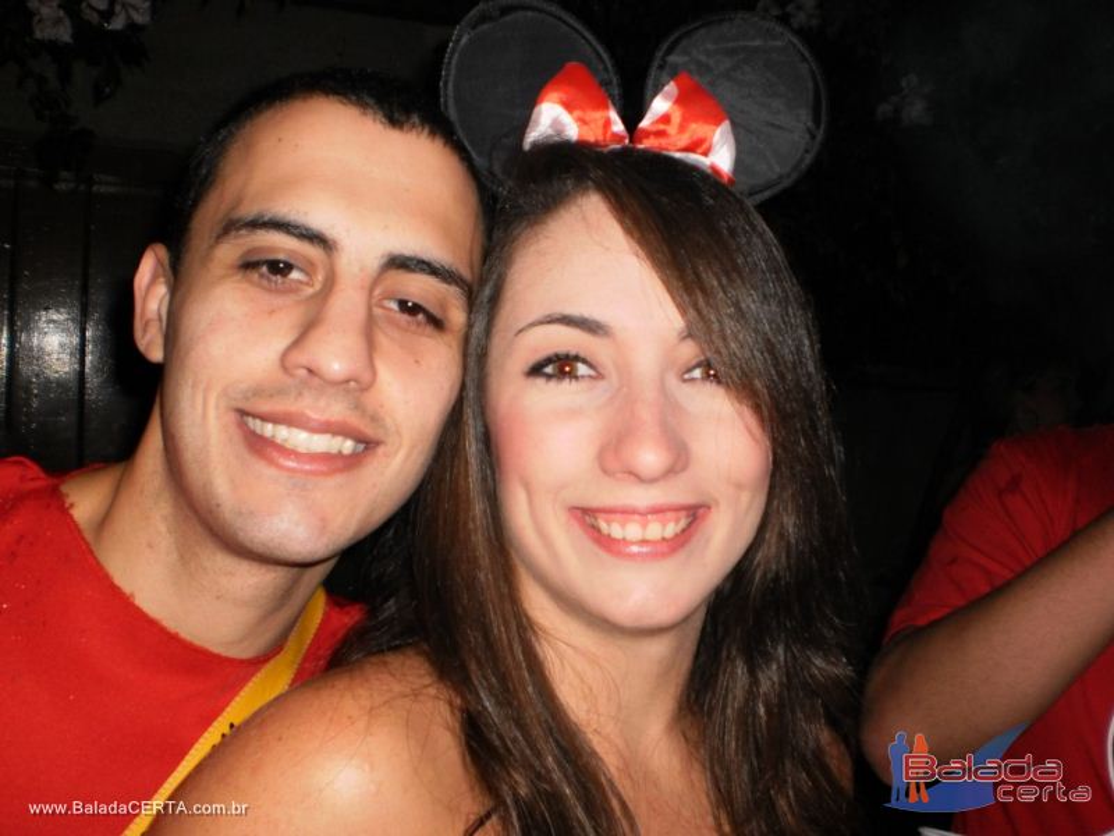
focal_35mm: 36
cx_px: 557
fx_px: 1159
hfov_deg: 51.4
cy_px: 418
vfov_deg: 39.7
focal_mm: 6.3
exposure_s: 1/30
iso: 125
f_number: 3.1
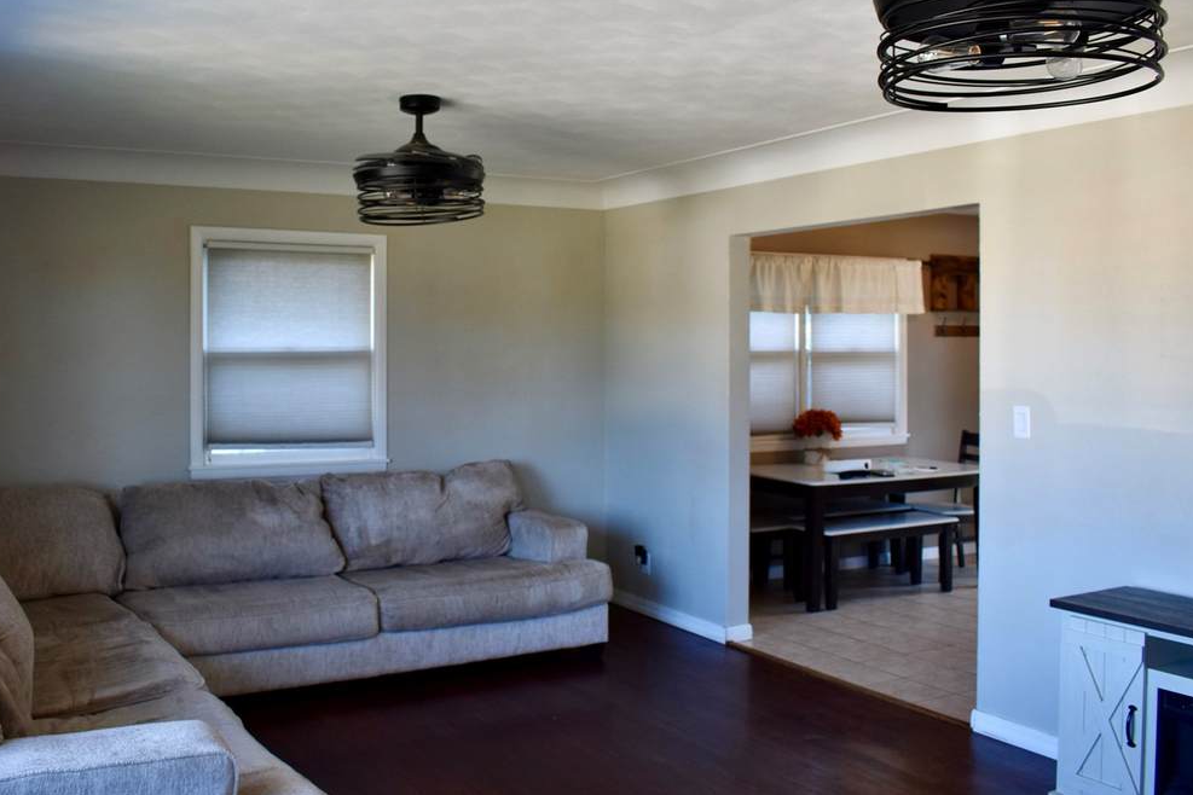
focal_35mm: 35
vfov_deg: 37.7
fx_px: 1160
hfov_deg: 54.4
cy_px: 327
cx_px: 542
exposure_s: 1/100
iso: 400
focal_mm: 18
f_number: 4.5
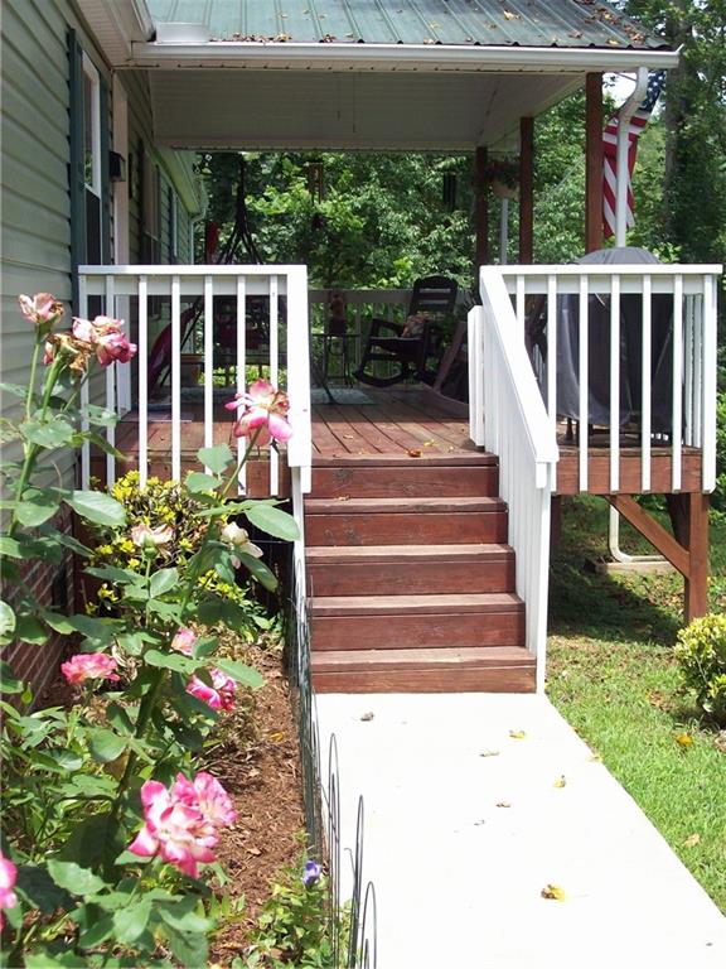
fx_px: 1566
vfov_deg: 34.3
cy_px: 484
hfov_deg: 26.1
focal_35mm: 56
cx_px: 363
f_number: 3.4
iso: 80
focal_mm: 9.4
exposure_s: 1/324
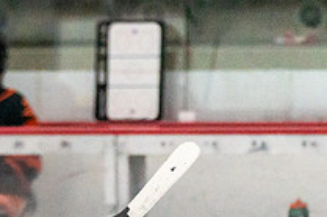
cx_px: -232
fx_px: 8359
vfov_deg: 1.5
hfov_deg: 2.2
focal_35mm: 921
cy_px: 389
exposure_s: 1/1250
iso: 3200
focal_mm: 174
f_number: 2.8
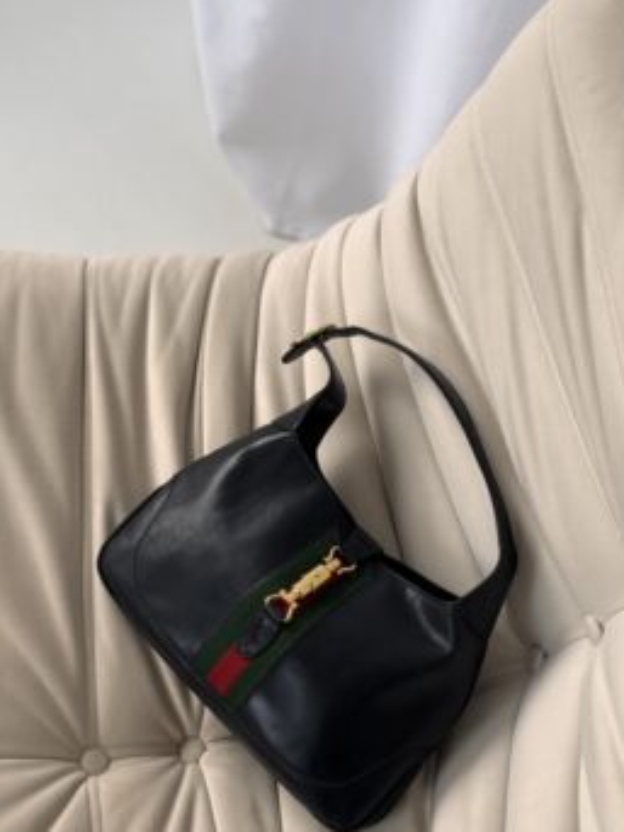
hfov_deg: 26.1
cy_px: 483
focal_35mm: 56
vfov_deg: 34.3
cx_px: 320
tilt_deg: -64.3
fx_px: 1347
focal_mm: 6.76
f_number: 1.78
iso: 50
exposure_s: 1/204
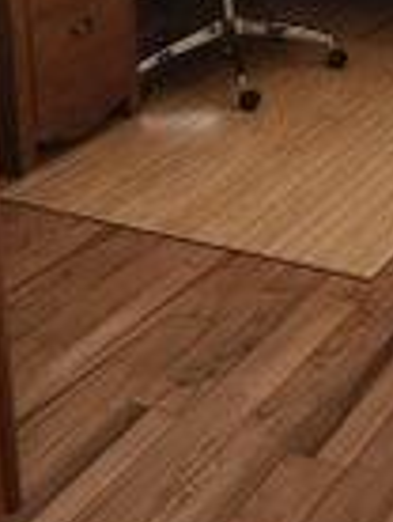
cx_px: 484
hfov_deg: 17.5
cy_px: -208
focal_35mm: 80
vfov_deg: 21.4
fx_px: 1207
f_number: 1.8
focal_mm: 5.4
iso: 200
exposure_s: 1/120
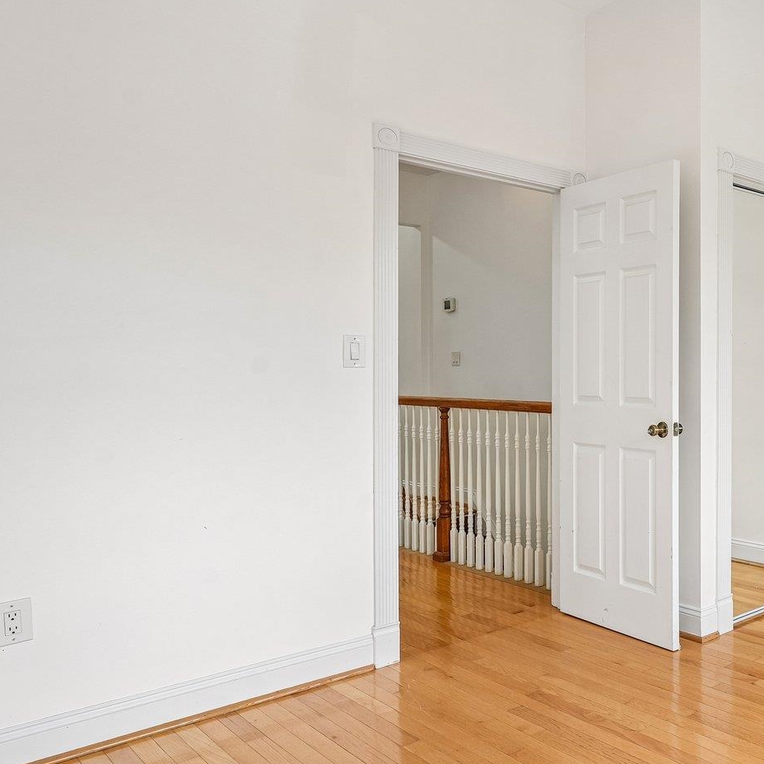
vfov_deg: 54.0
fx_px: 749
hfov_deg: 44.9
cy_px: 393
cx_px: 780
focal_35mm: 30
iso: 125
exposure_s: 1/30
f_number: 8
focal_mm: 16
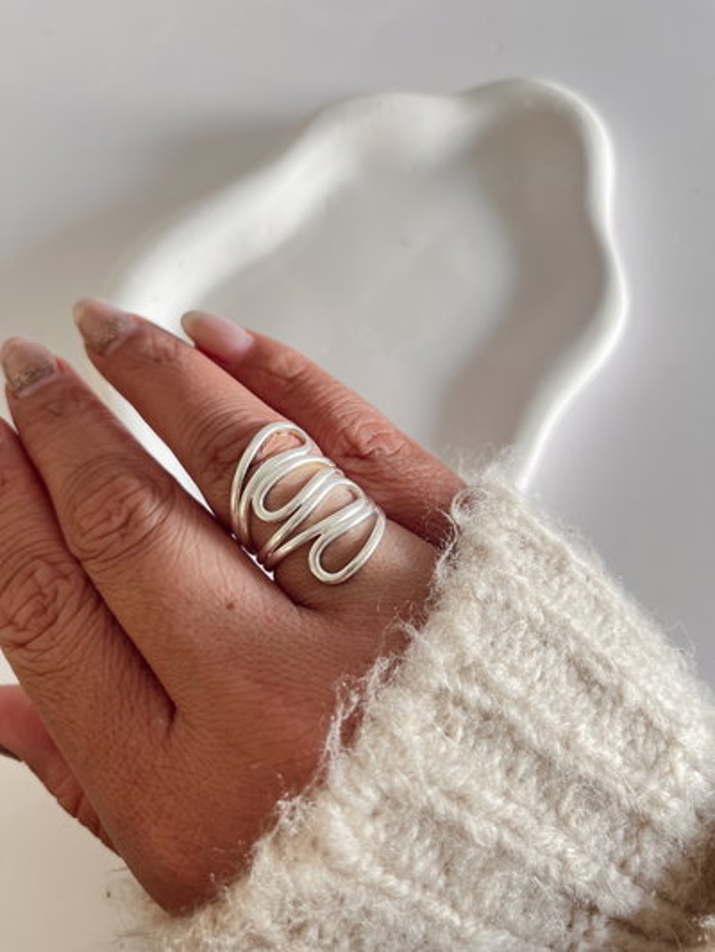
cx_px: 358
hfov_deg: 53.1
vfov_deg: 67.3
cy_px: 476
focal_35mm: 26
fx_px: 716
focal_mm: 5.1
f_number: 1.6
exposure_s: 1/70
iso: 125
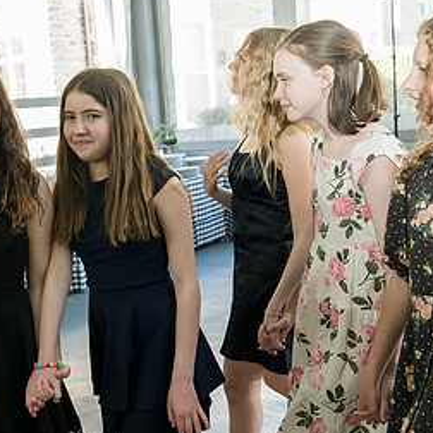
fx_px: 665
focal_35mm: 47
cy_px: 228
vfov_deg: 36.1
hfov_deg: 34.4
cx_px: 60
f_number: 5
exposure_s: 1/200
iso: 1250
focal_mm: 24
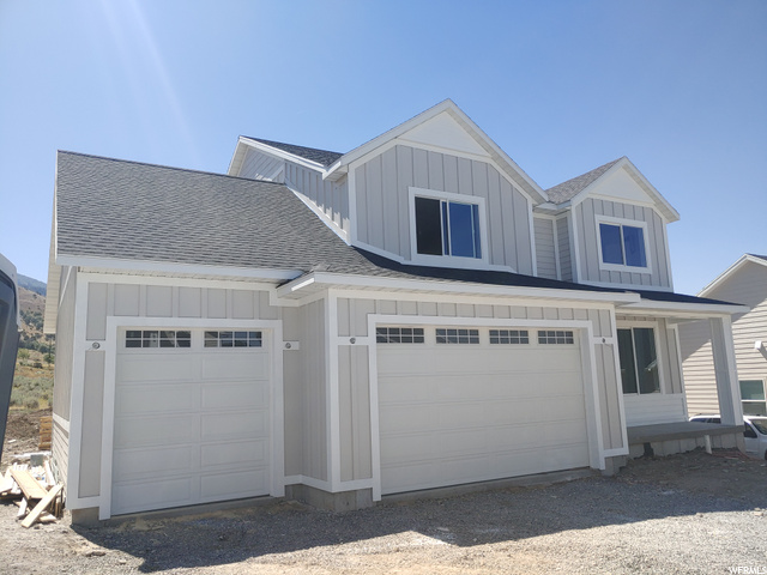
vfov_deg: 53.1
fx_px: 576
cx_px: 384
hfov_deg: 67.3
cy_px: 288
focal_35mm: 26
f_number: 1.8
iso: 50
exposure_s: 1/1754
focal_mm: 4.36
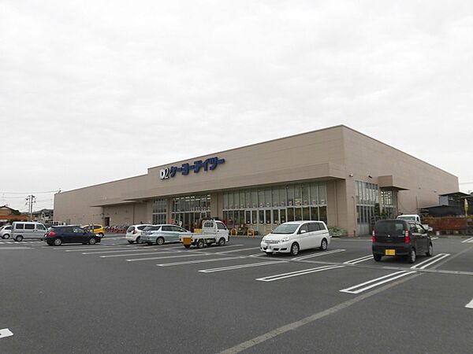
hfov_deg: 71.6
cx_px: 236
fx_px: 328
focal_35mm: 24
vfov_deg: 56.8
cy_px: 177
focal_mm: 4.3
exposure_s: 1/400
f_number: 3.1
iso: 100
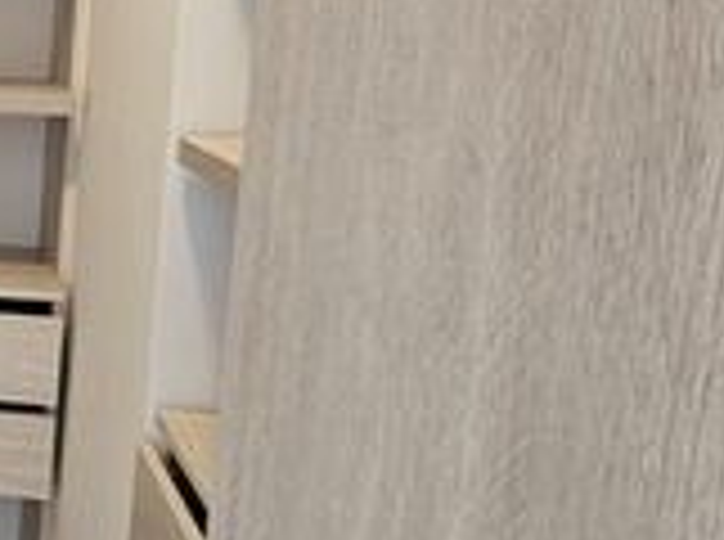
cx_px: -420
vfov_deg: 26.8
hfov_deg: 25.0
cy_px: 202
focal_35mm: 54
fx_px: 1127
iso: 160
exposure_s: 1/77.4
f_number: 2.2
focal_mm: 2.2
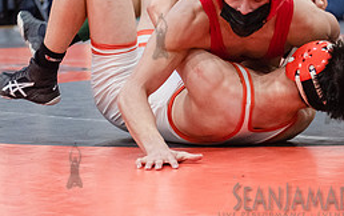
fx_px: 1718
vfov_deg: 7.1
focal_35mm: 183
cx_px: 332
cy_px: -29
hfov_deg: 11.3
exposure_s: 1/400
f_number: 3.5
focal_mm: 80
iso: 4000
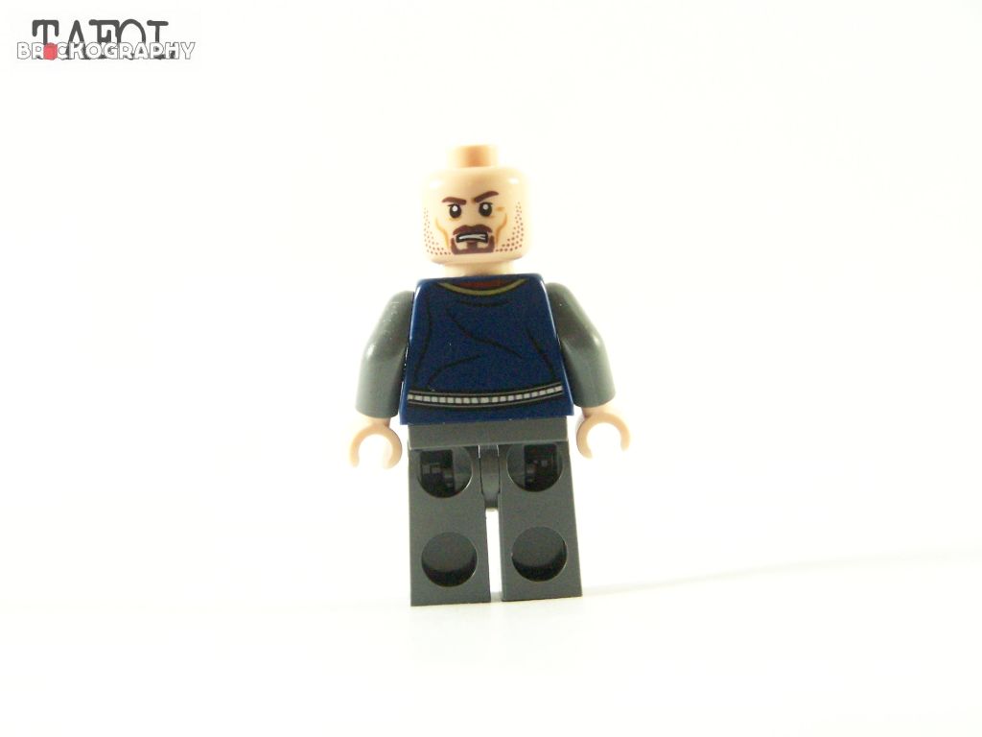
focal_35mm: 117
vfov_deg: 12.7
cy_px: 368
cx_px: 491
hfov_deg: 16.8
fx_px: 3319
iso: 400
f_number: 3.6
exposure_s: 1/60
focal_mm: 19.4
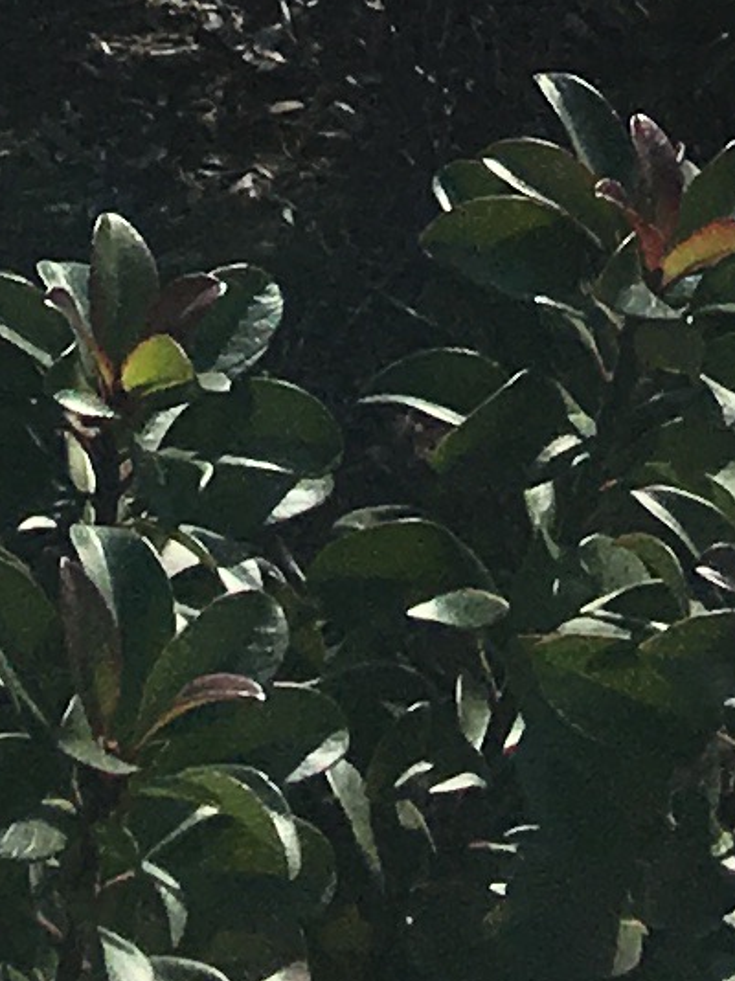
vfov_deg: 7.4
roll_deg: +3.0
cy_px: -2418
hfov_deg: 6.8
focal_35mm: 219
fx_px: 6205
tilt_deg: -2.0
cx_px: 130
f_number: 2.2
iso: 25
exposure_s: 1/3344
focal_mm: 4.15
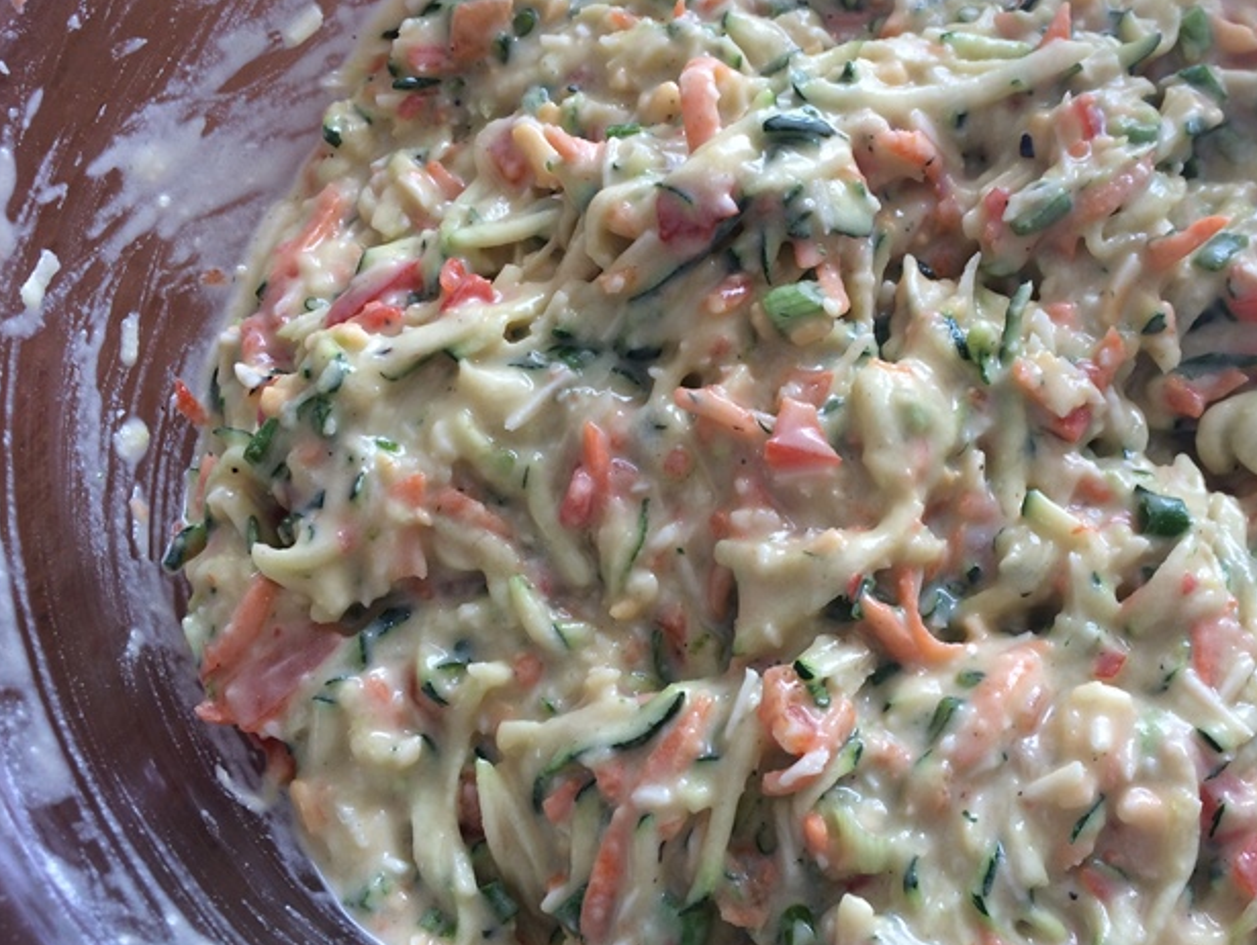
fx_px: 1344
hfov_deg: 49.5
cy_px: 463
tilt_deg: -70.7
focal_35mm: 37
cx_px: 798
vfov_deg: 38.7
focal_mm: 4.15
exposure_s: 1/60
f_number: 2.2
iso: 40
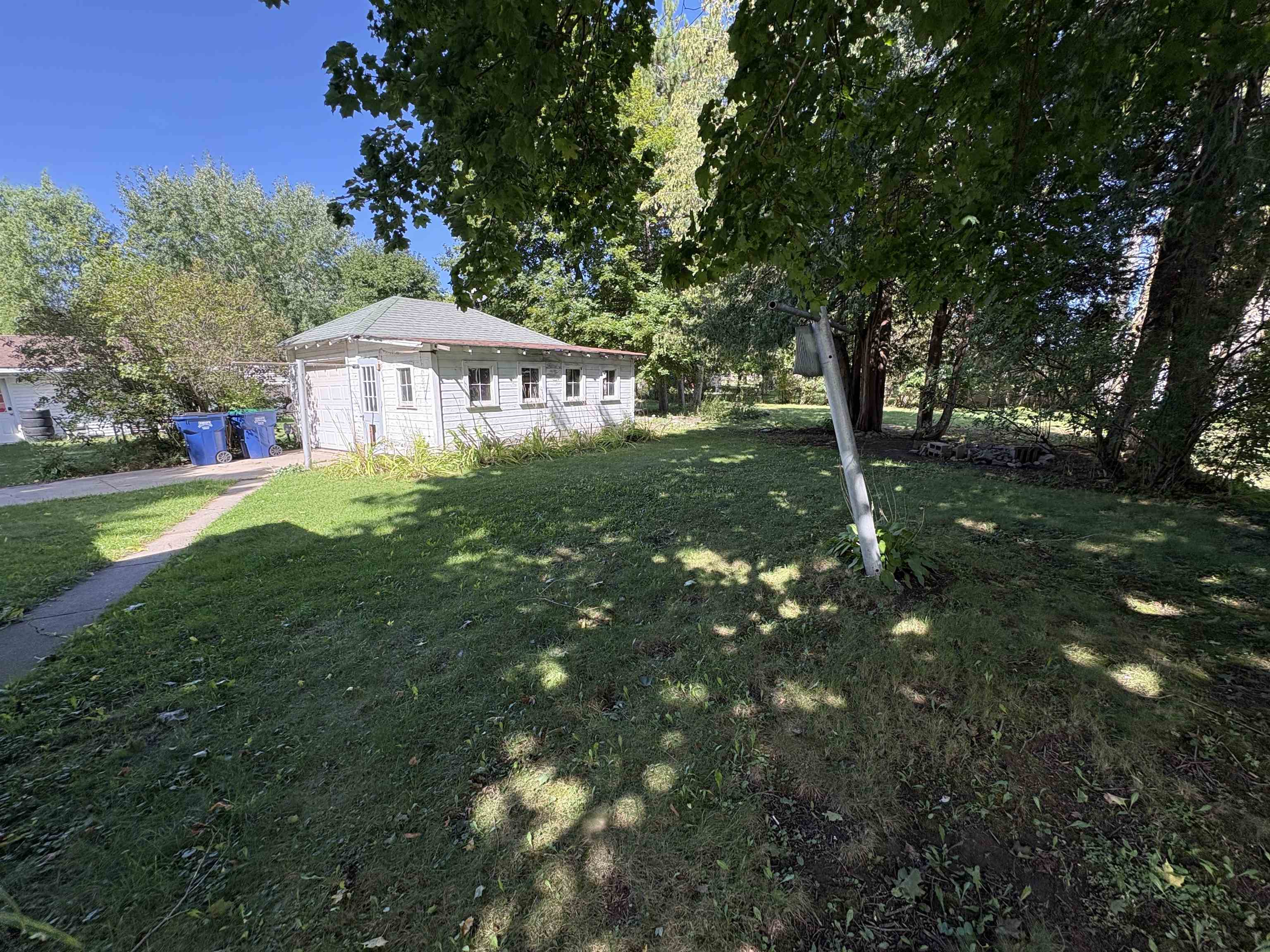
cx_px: 635
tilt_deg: -10.6
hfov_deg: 102.1
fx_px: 514
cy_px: 476
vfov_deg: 85.7
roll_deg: +2.1
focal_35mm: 14
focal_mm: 2.22
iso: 64
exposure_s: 1/338
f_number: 2.2
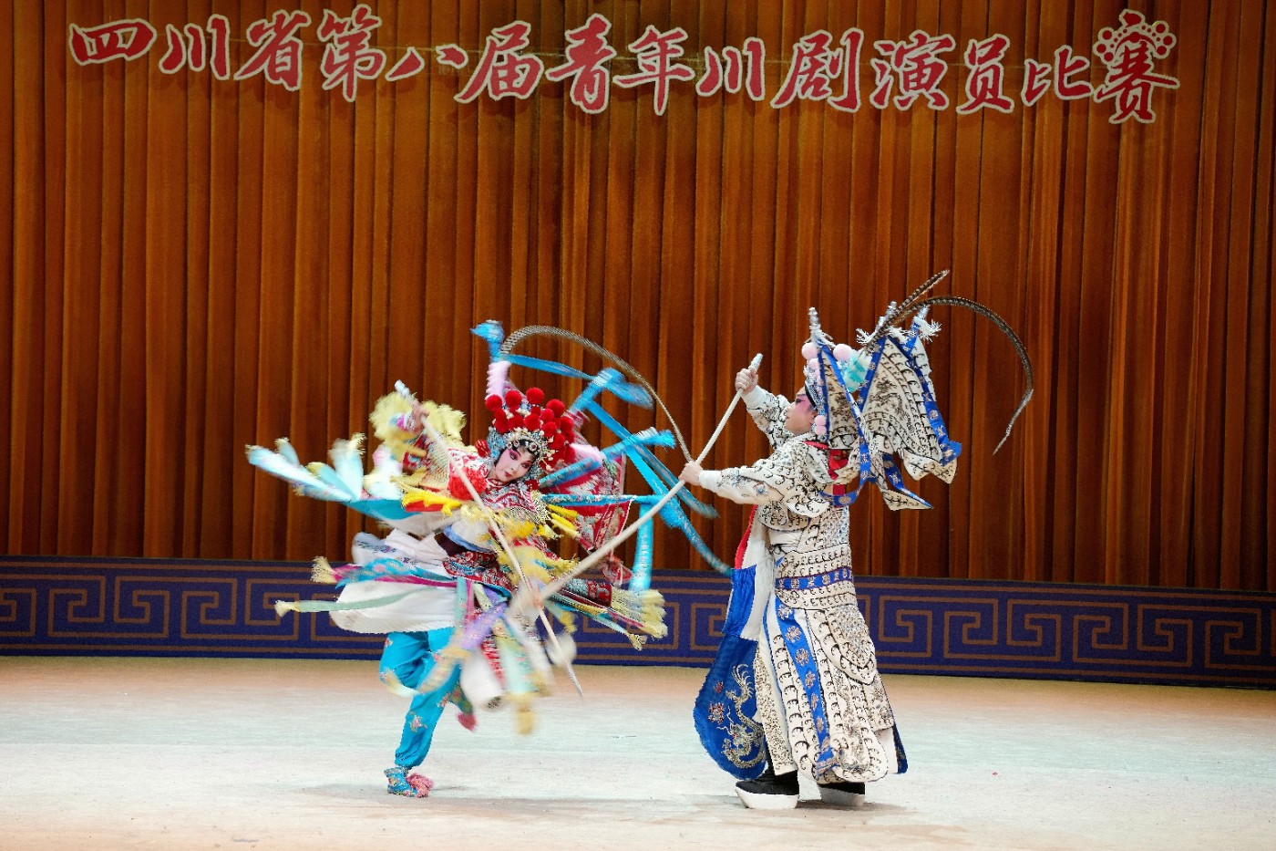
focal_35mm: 108
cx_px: 638
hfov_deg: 18.9
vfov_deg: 12.7
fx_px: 3827
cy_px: 426
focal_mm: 108
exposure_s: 1/160
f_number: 5.6
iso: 640
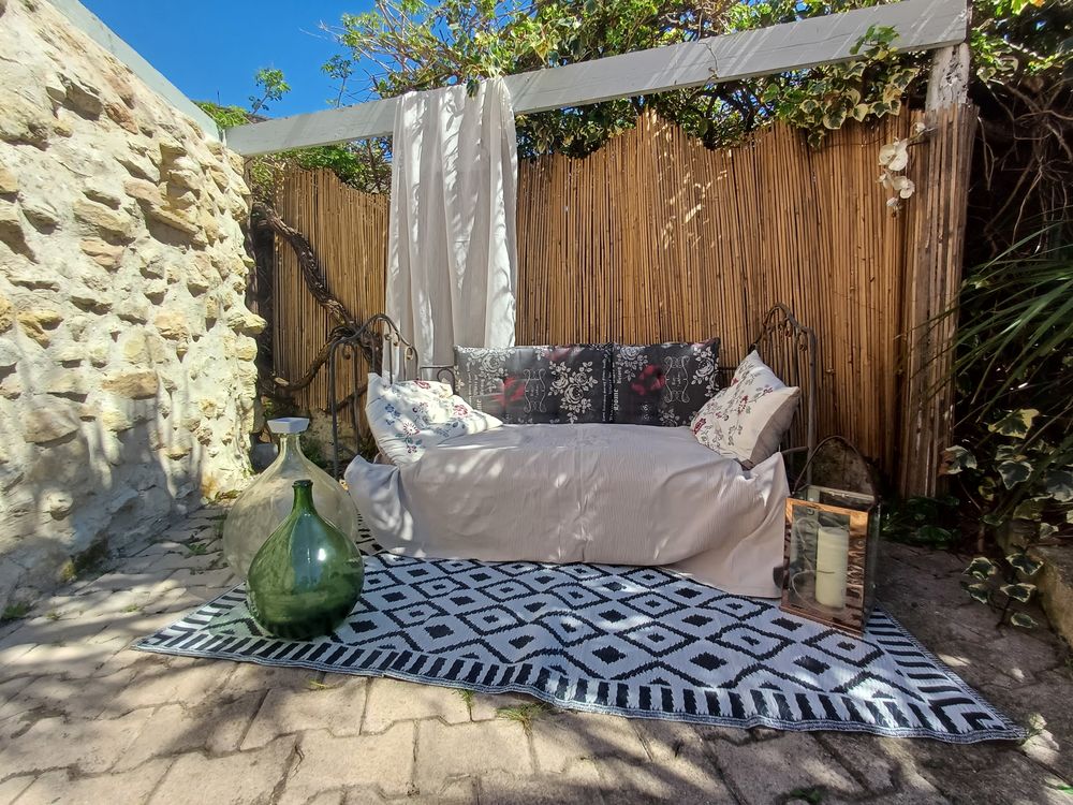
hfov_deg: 94.5
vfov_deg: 78.1
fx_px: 496
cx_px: 536
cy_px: 402
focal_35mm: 16
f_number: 2.2
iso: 40
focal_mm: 1.64
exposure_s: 1/705
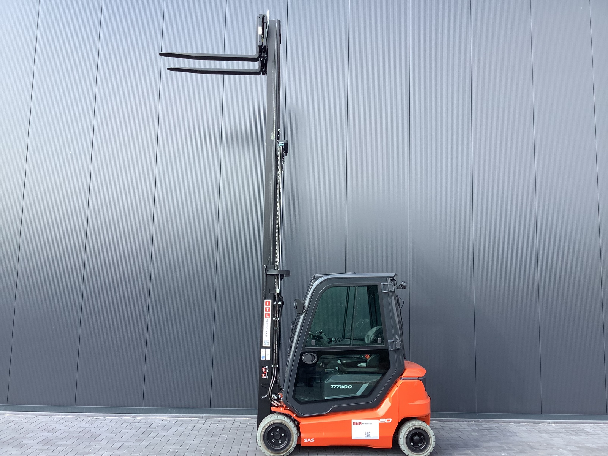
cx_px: 304
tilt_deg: +6.1
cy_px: 228
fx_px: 544
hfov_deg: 58.4
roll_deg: -1.6
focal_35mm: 31
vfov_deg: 45.4
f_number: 2.4
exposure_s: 1/272
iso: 25
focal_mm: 3.3
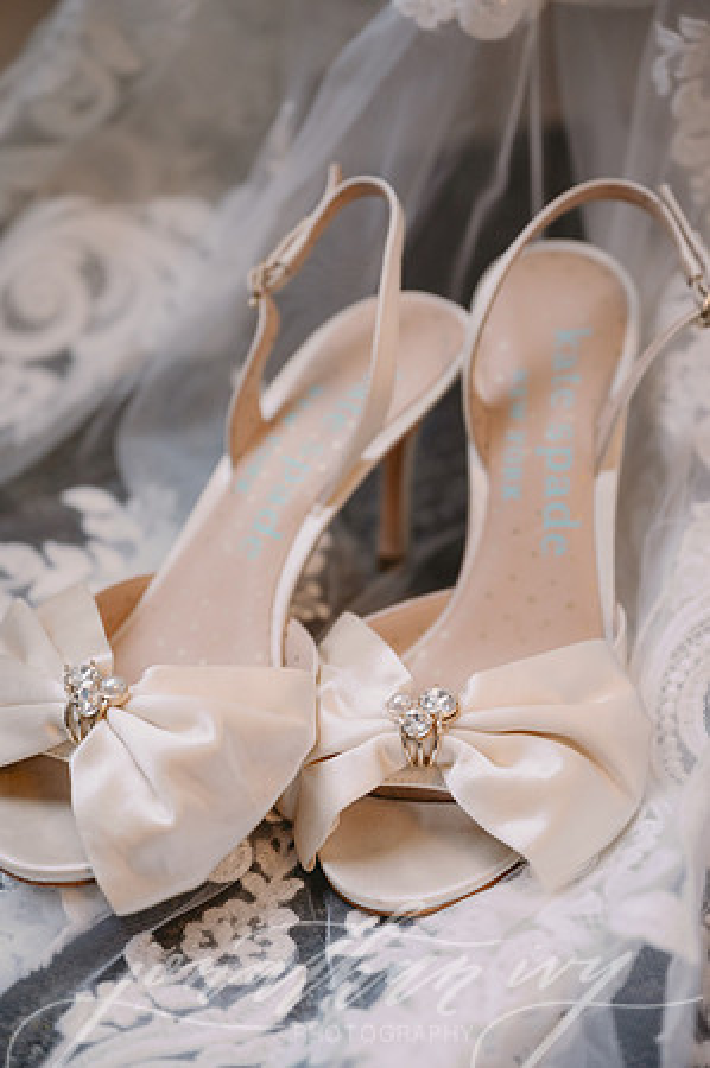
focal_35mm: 70
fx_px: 2075
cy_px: 534
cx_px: 355
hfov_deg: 19.4
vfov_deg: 28.9
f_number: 3.2
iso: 800
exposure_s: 1/200
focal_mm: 70
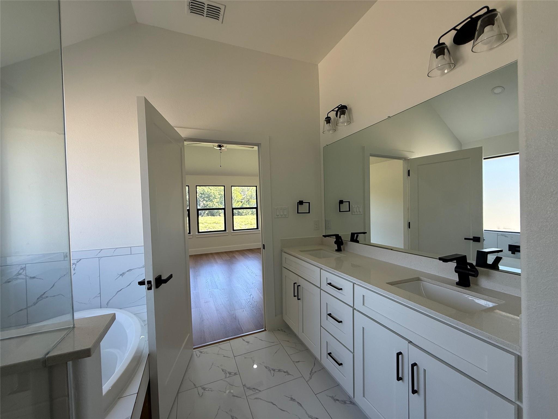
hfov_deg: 102.1
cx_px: 279
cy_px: 210
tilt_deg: +0.1
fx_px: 226
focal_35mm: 14
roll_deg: +1.5
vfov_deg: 85.7
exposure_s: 1/99
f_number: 2.2
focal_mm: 2.22
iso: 100
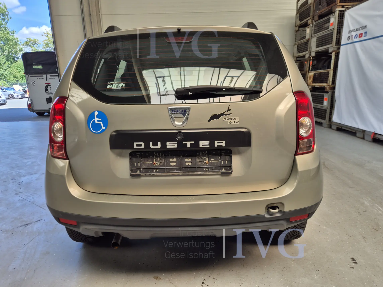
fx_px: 254
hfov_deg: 73.9
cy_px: 144
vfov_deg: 58.9
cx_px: 192
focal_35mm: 23
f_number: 1.8
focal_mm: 5.4
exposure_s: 1/208
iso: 25
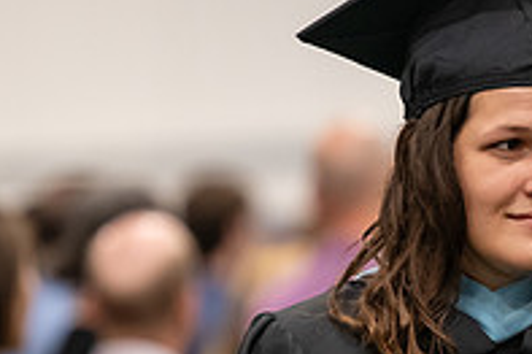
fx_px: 7825
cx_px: 491
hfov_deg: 3.9
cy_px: 339
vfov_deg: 2.6
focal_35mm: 530
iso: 2500
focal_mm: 180
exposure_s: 1/200
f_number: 3.2
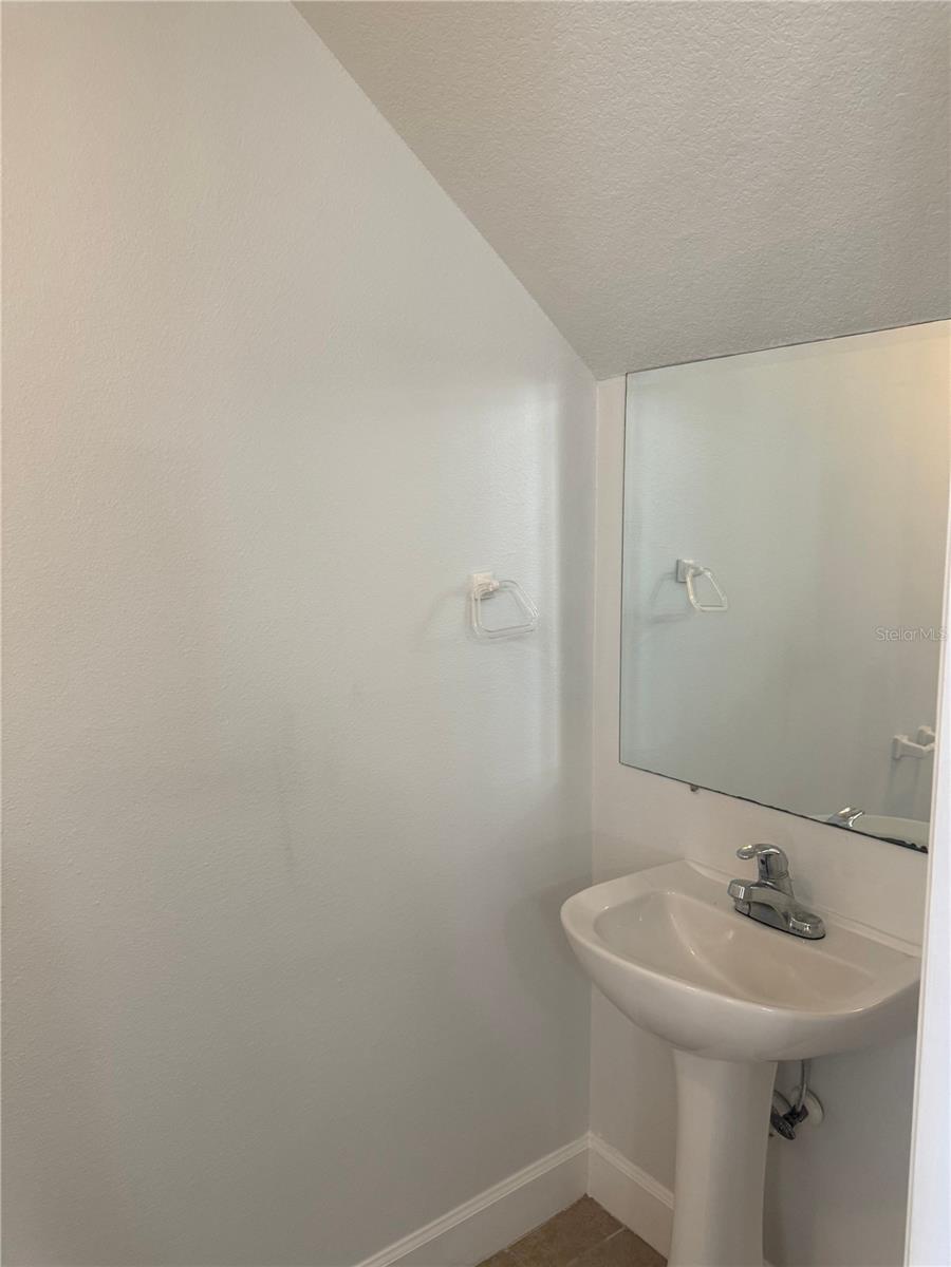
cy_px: 634
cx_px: 476
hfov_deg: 56.8
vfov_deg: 71.6
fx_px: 879
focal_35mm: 24
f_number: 1.78
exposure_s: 1/120
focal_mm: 6.76
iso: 200
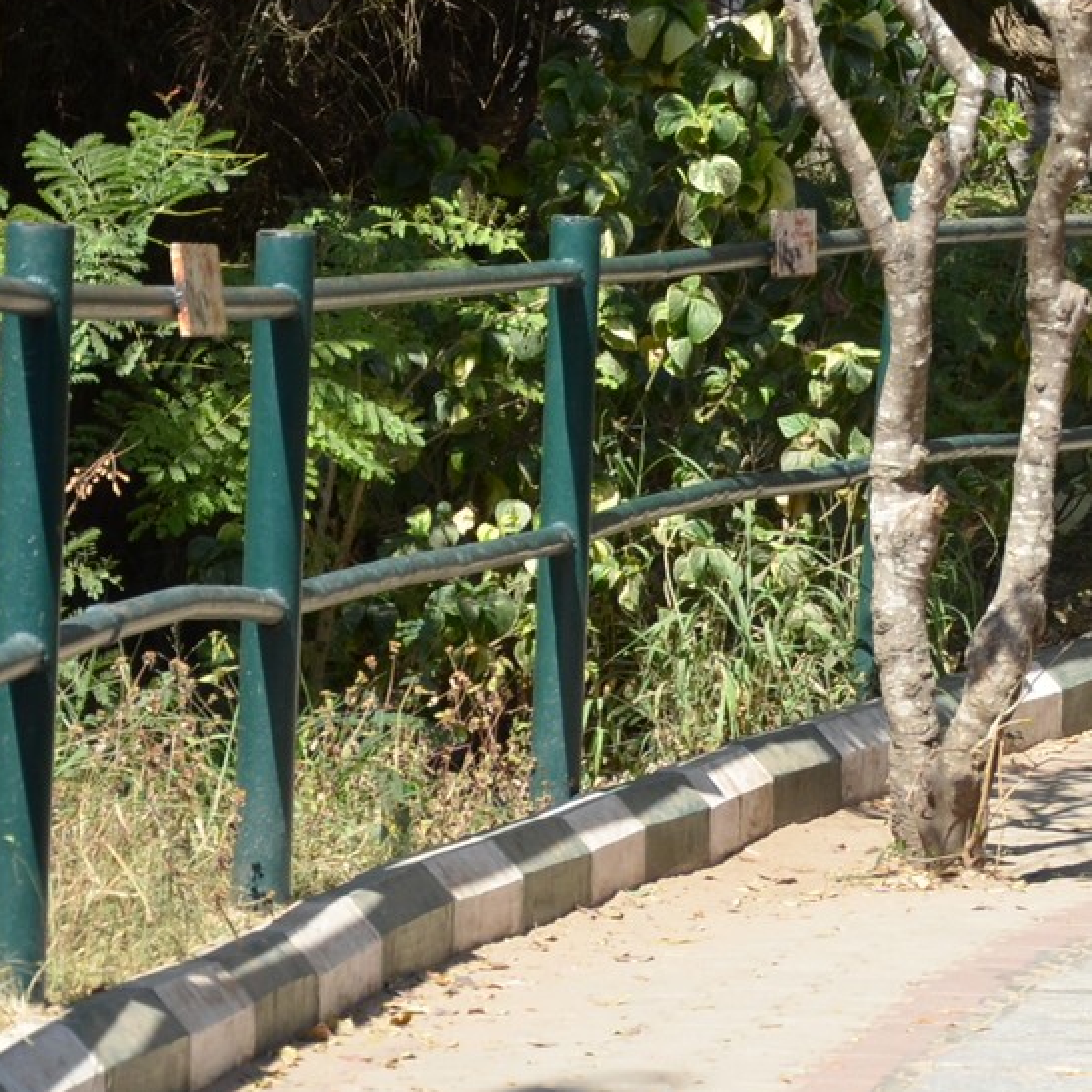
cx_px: 1545
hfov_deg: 6.3
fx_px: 9886
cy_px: 58
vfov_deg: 6.3
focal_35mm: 277
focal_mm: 62
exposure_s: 1/800
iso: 400
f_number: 7.1
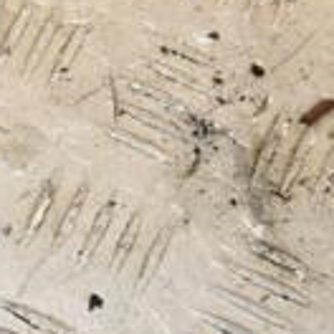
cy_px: 66
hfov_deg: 8.8
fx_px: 2020
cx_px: -405
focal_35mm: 185
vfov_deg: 9.4
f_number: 7.1
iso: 800
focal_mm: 32
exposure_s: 1/200
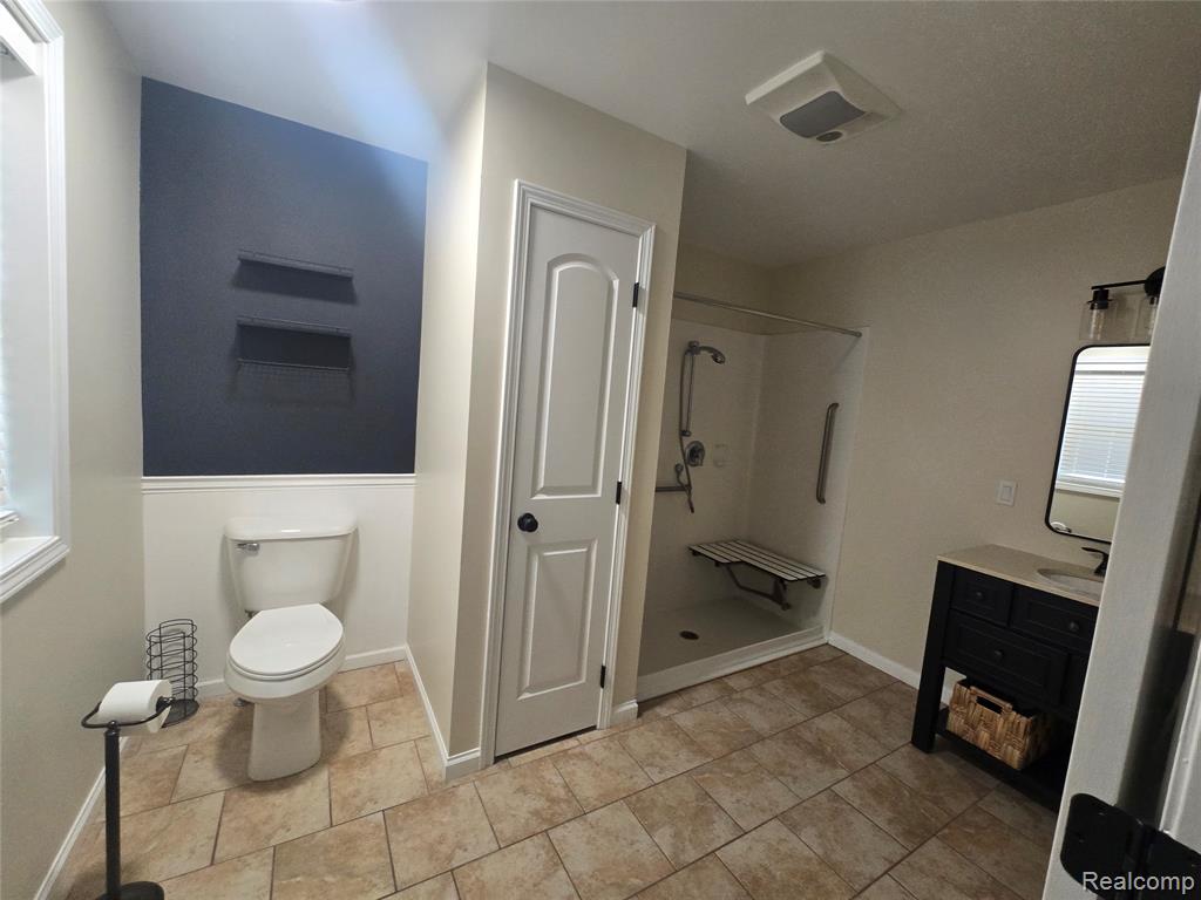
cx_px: 600
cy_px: 450
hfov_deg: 106.2
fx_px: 451
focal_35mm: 13
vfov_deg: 89.9
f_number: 2.2
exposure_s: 1/60
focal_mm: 2.2
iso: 250
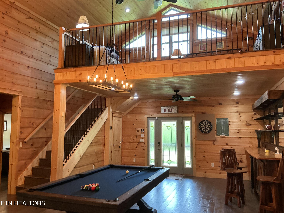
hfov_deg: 63.4
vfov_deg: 49.7
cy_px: 106
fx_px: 230
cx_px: 142
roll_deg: +1.2
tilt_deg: +7.4
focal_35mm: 28
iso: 100
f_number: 1.8
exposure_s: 1/60
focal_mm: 3
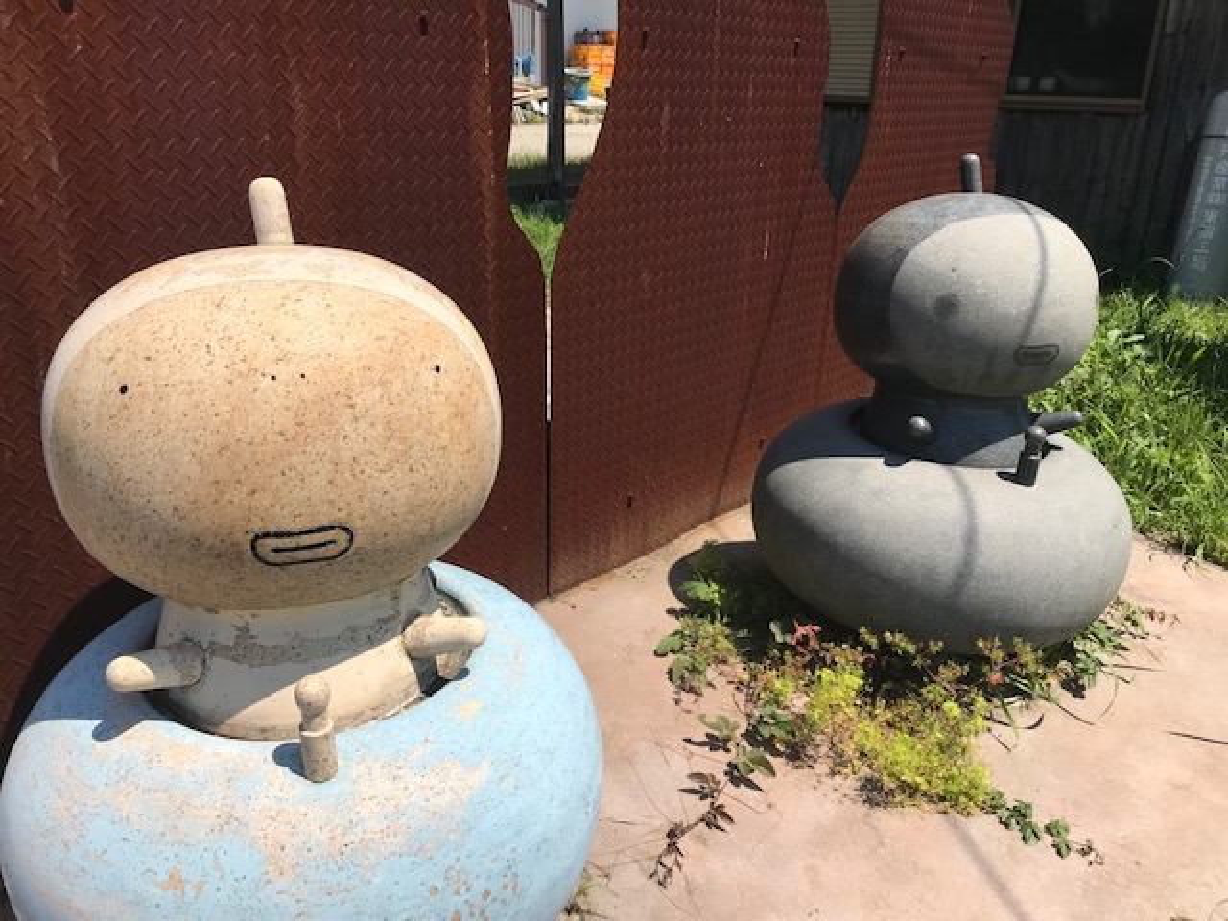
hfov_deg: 63.4
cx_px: 614
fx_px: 993
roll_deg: -0.3
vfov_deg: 49.7
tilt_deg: -19.5
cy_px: 460
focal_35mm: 28
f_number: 1.8
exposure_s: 1/3096
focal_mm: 3.99
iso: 20
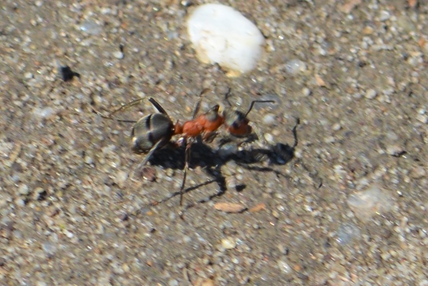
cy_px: 143
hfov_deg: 8.1
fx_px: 3032
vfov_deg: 5.4
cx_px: 214
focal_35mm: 255
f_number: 8
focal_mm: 170
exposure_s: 1/250
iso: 100
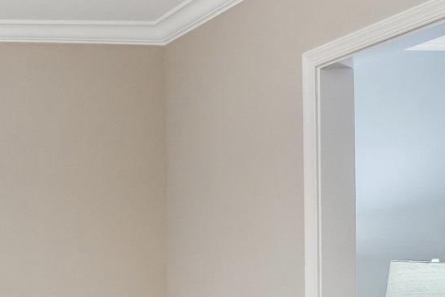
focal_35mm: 64
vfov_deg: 20.9
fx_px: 791
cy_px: 261
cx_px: -210
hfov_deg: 24.7
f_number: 8
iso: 1250
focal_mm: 17
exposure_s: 1/10
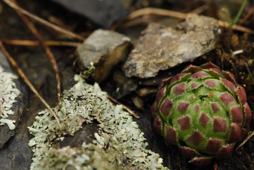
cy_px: 104
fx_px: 1284
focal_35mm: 182
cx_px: 138
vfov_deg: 7.6
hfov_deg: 11.3
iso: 400
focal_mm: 85
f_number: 6.3
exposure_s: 1/200
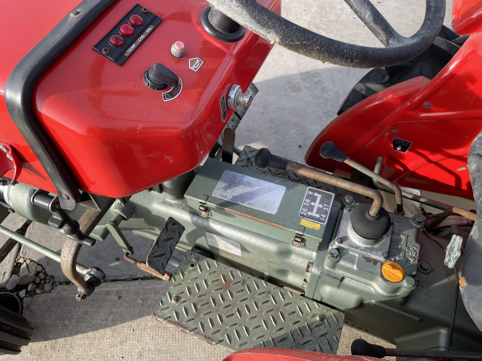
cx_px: 241
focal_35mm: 26
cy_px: 180
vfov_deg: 53.1
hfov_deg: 67.3
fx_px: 362
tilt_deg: -51.5
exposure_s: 1/855
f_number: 1.6
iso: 32
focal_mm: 4.2
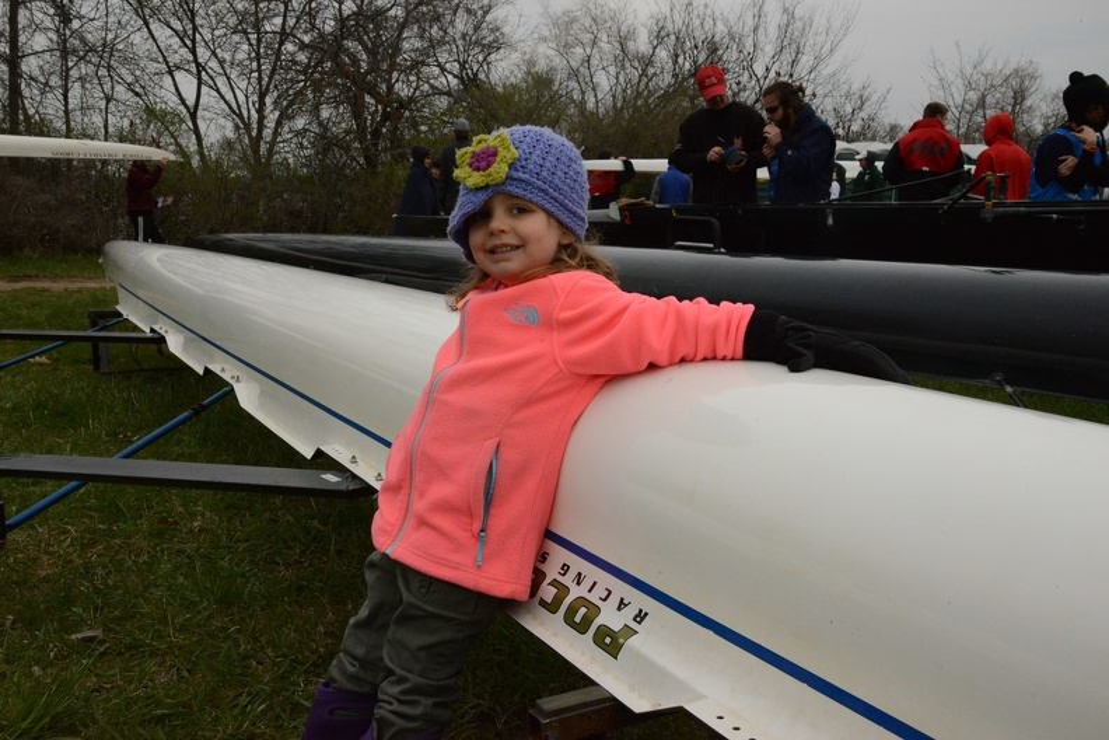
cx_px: 554
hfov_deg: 50.7
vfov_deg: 35.1
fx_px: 1171
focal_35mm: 38
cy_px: 370
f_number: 16
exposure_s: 1/2000
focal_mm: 38
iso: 5000
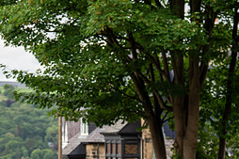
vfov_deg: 8.1
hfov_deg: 11.9
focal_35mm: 169
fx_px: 1121
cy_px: 91
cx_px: -44
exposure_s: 1/800
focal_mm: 70
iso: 400
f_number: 3.5
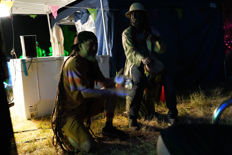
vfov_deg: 35.1
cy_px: 78
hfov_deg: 50.7
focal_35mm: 38
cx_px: 116
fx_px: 245
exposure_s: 1/15
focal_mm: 38
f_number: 4
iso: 12800
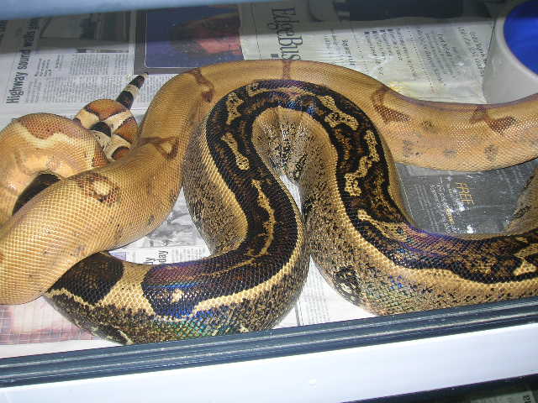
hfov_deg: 41.2
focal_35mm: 46
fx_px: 715
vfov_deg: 31.5
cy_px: 202
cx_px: 269
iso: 50
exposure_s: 1/60.1
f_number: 3.2
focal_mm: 7.7
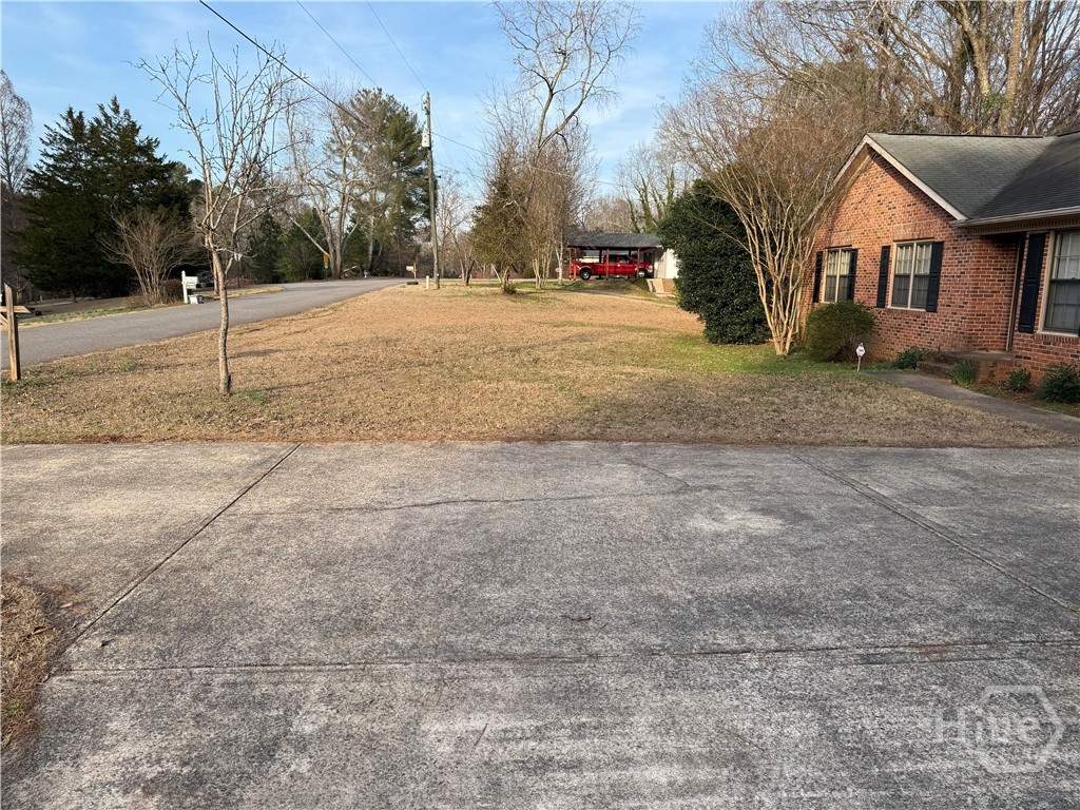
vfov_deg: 56.8
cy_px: 405
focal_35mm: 24
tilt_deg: -9.9
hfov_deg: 71.6
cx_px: 540
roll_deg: -1.0
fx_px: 749
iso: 80
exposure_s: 1/1361
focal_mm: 6.76
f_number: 1.78
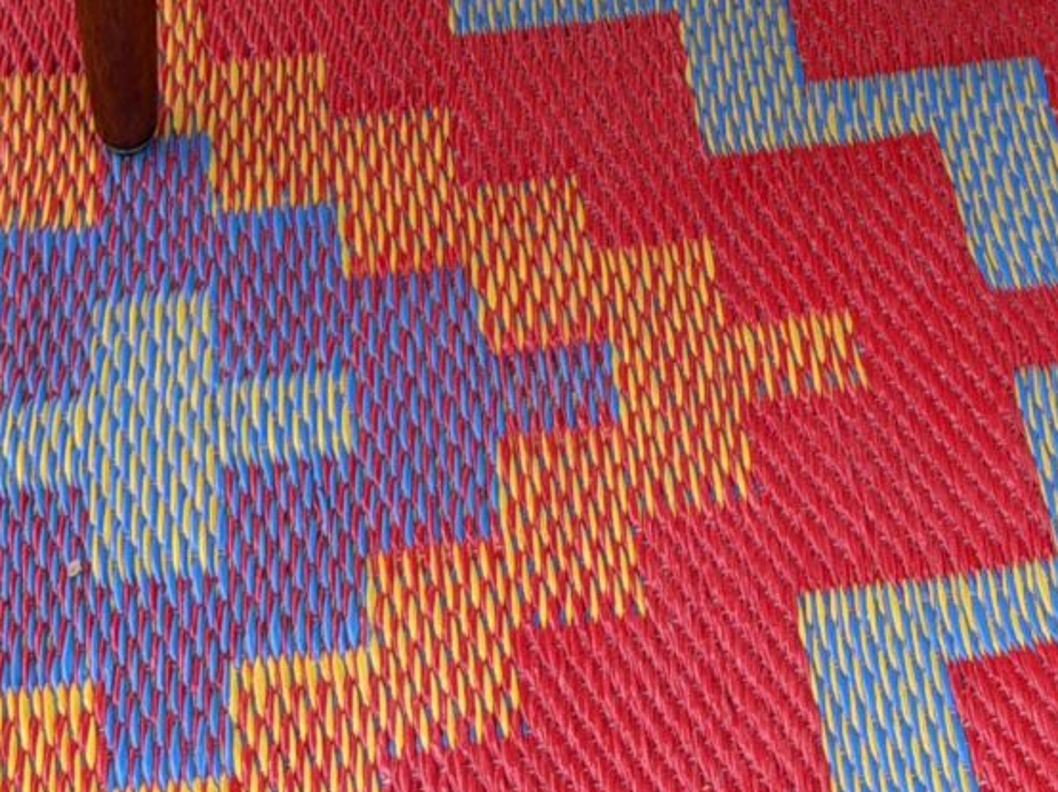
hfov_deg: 17.5
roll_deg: -1.8
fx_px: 3391
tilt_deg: -24.4
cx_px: 963
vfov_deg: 11.9
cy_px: -798
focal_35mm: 111
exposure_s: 1/643
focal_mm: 6.76
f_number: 1.78
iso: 80
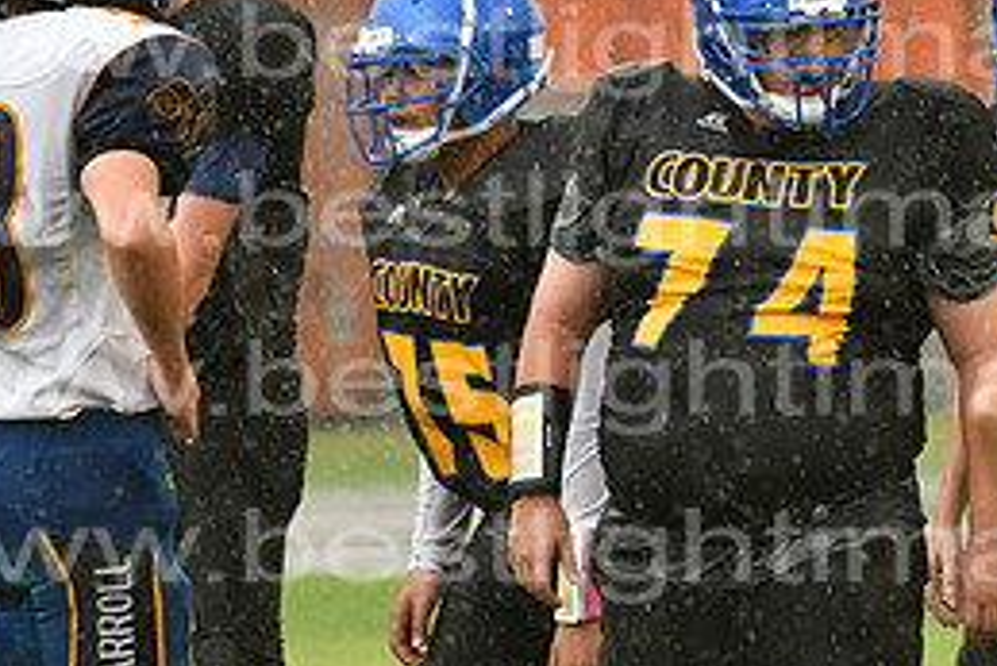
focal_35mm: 471
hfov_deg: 4.4
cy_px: 472
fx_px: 13051
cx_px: 754
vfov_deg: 2.9
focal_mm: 140
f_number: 4.5
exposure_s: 1/800
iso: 1000
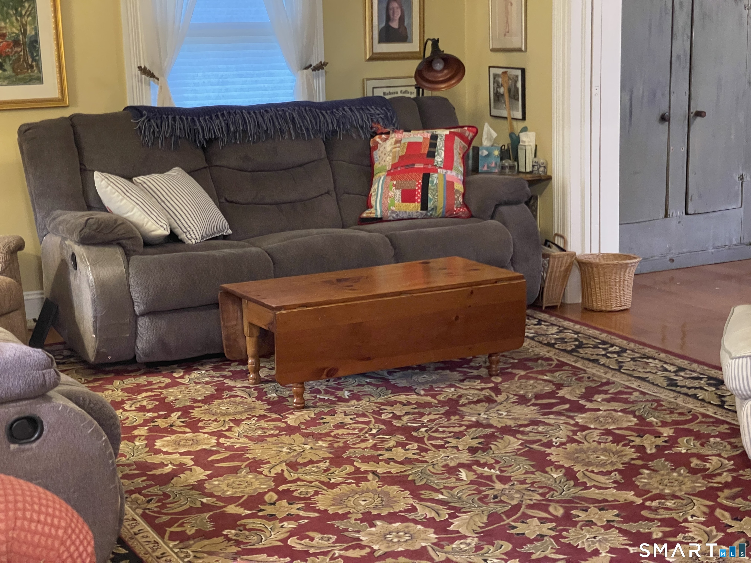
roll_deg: +1.6
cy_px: 282
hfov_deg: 30.3
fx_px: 1388
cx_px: 376
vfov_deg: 22.9
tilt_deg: -10.3
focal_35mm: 64
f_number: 2.2
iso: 1000
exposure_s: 1/30
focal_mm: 7.5
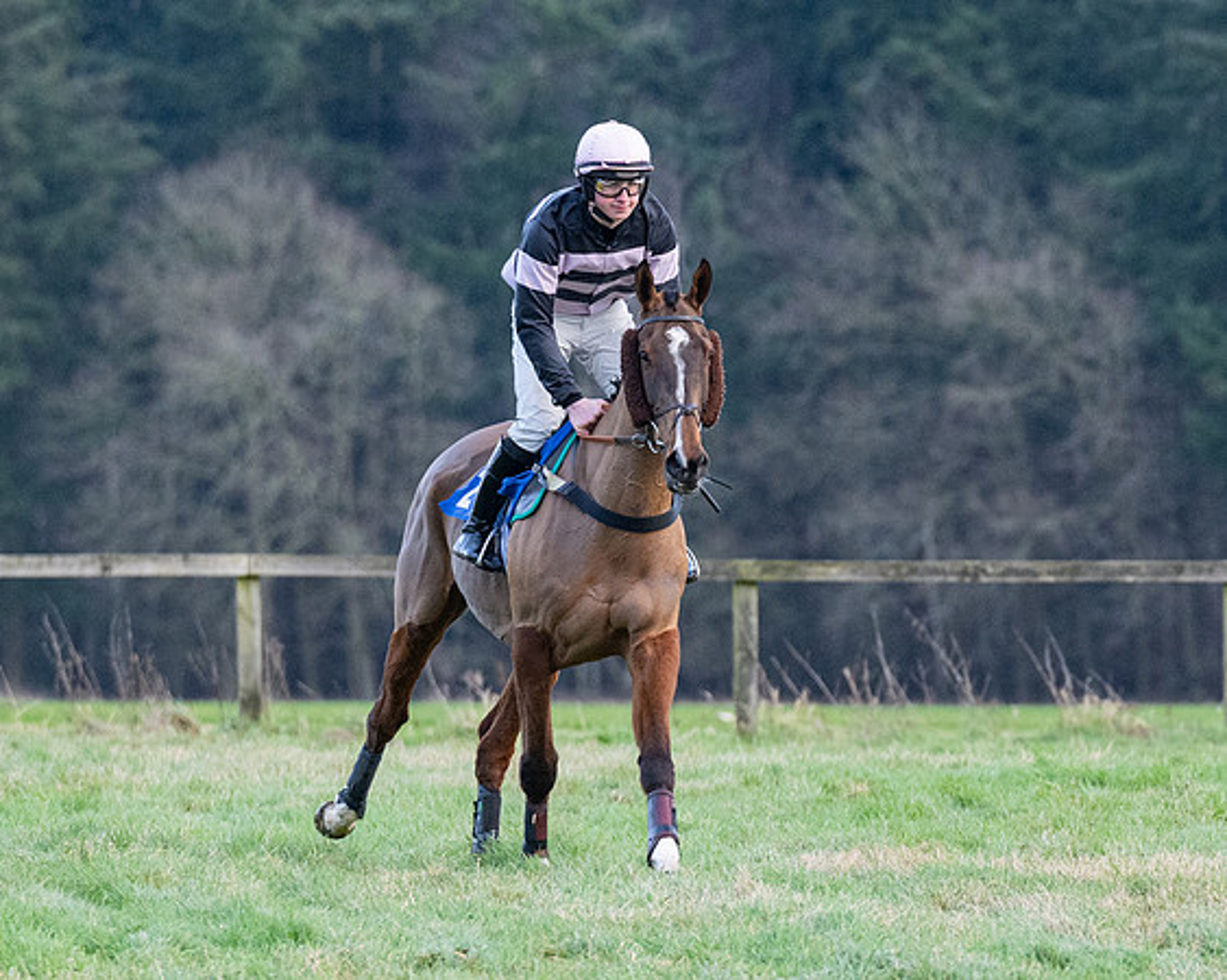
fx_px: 18034
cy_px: 497
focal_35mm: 497
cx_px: 772
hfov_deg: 3.9
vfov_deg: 3.1
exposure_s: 1/500
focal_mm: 200
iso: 1250
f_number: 4
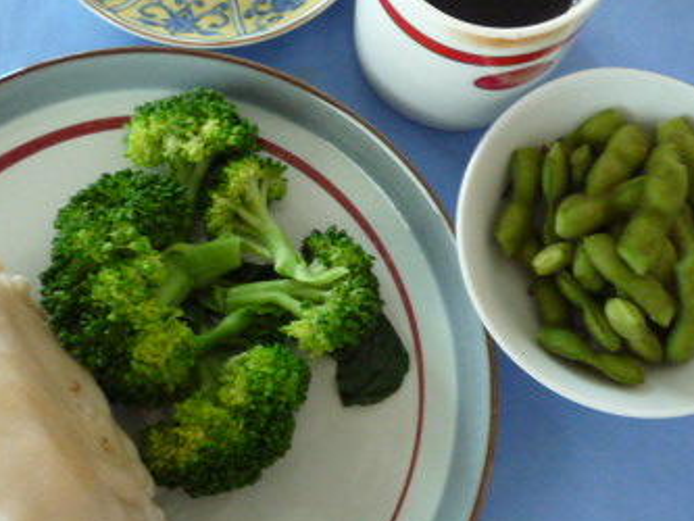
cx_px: 327
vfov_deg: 30.3
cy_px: 233
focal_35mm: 48
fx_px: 963
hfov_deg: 39.6
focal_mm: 4.4
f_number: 2.8
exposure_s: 1/15
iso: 400
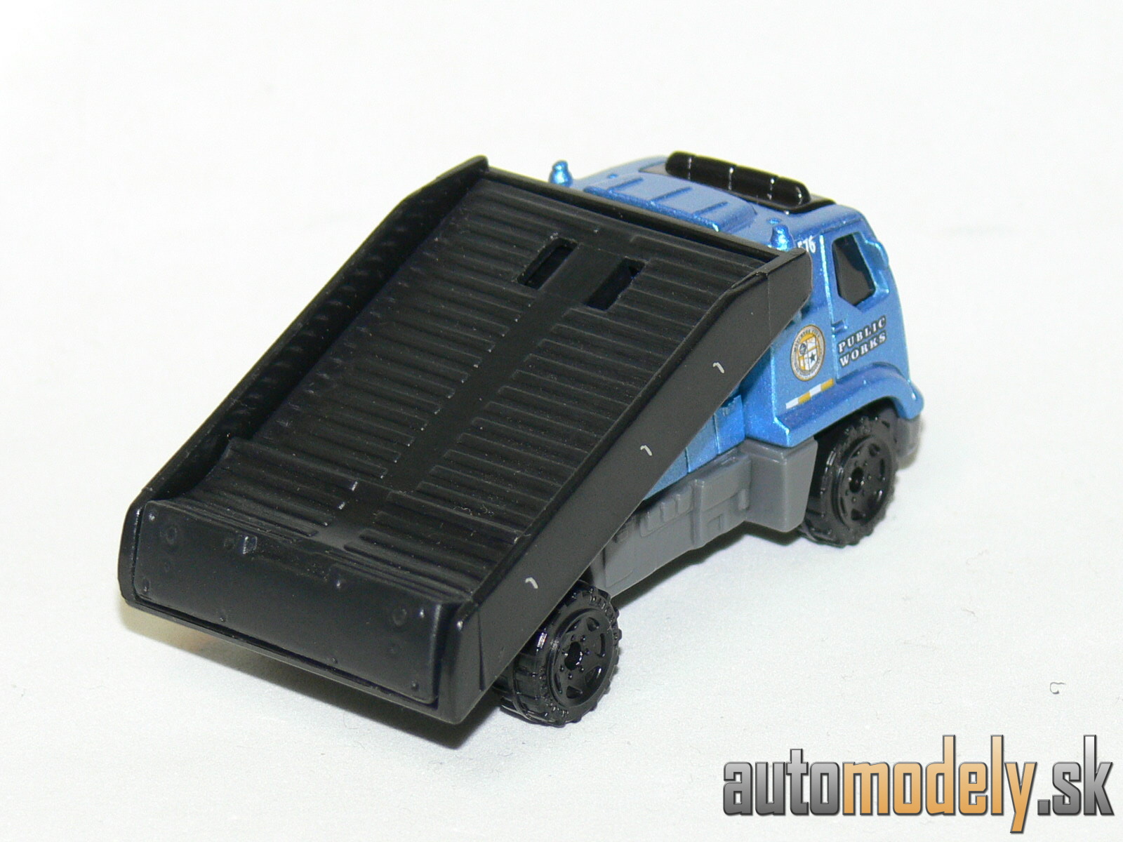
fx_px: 5450
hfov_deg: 11.8
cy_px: 421
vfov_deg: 8.8
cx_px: 562
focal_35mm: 168
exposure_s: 1/30
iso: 100
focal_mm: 22.5
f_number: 3.6
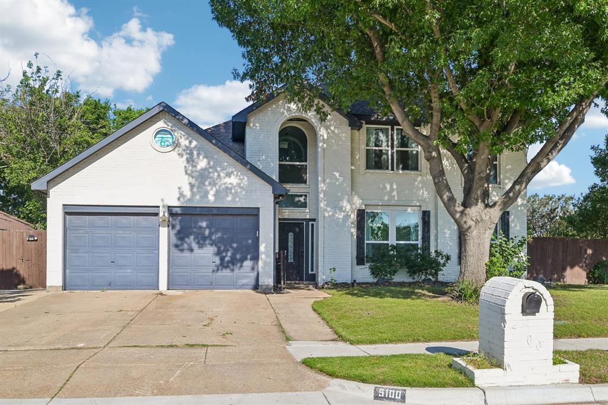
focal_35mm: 30
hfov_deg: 61.9
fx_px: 506
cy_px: 202
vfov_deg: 43.6
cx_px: 304
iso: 400
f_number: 8
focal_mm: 30
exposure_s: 1/800
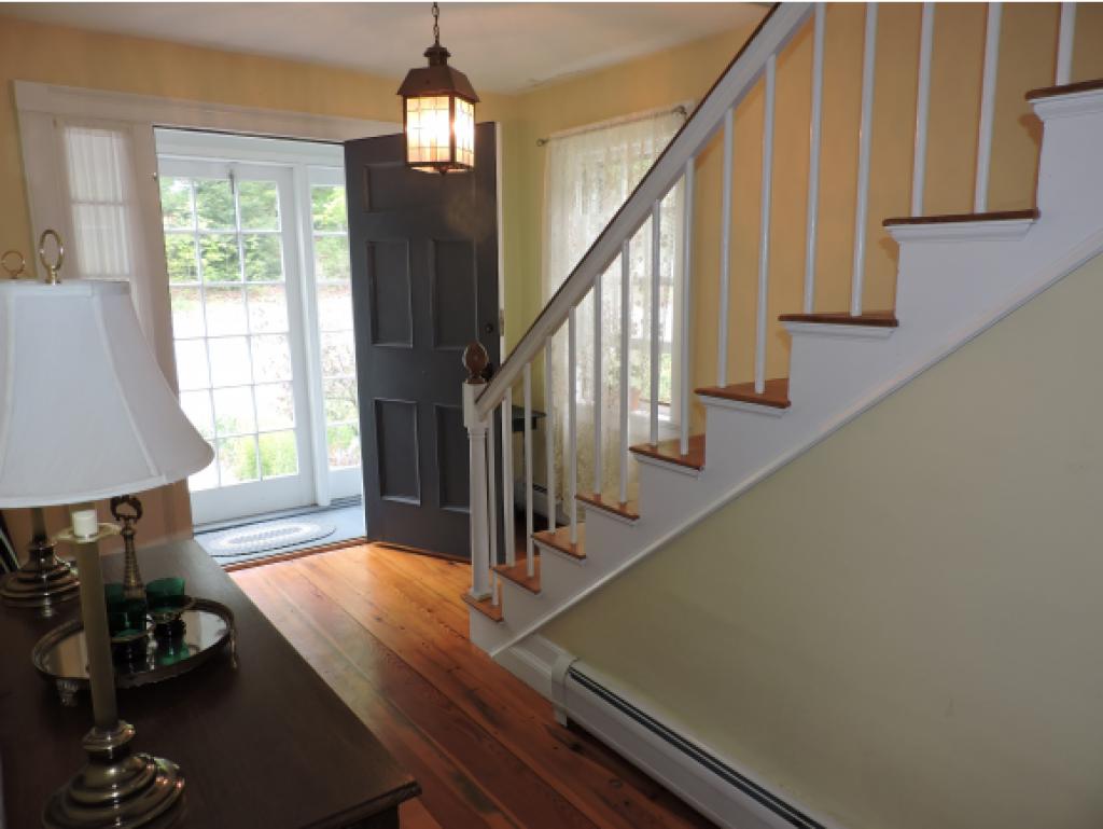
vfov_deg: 56.9
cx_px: 552
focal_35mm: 24
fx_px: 765
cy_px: 414
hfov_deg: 71.6
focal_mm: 4.3
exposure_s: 1/40
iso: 125
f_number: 3
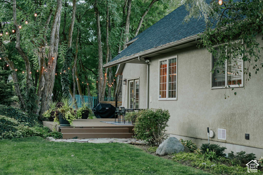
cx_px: 132
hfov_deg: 37.7
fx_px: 385
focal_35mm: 53
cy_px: 88
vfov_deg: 25.6
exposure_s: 1/250
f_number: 2.2
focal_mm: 35
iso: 200
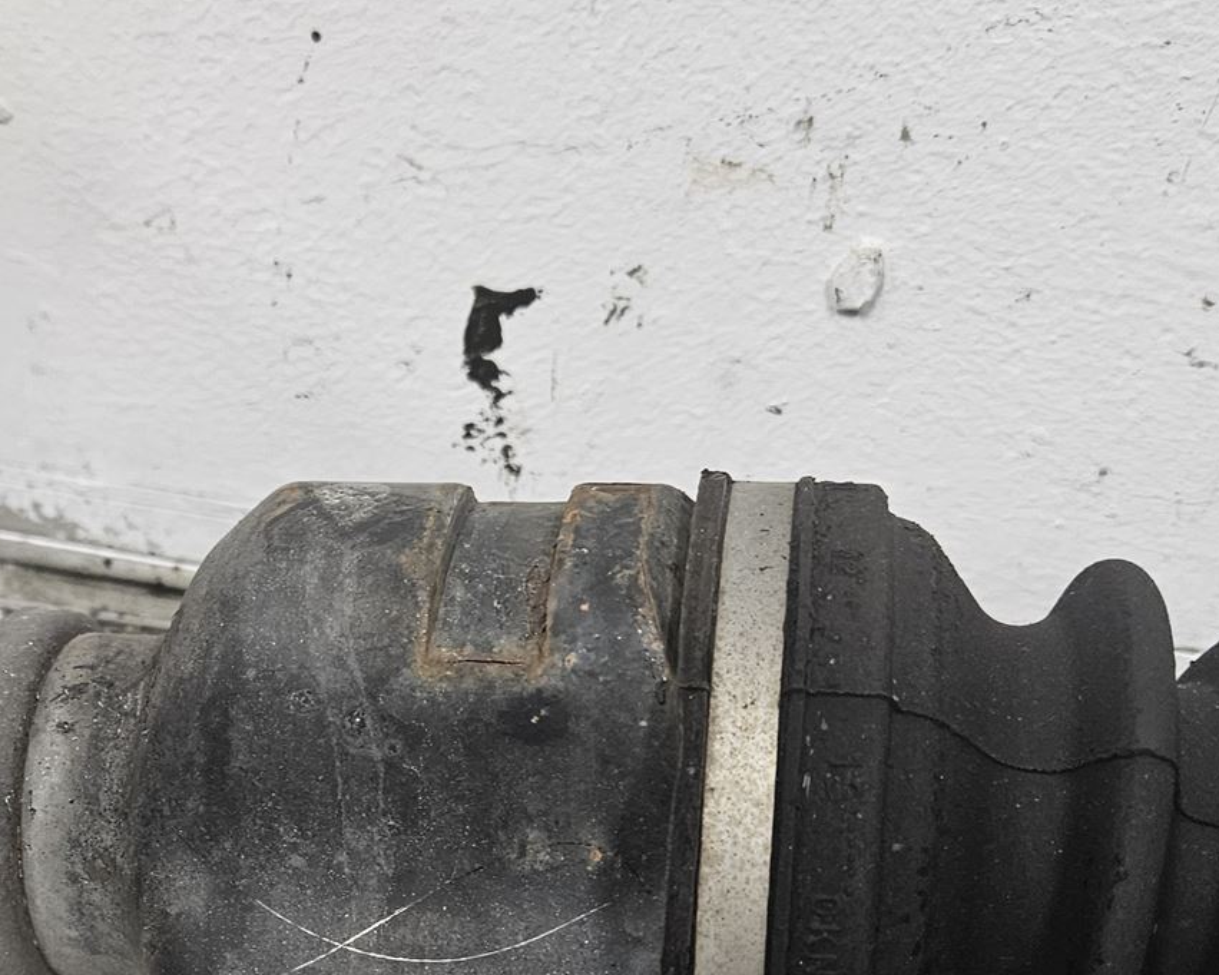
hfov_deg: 33.6
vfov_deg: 27.3
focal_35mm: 54
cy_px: 838
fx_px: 1948
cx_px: 229
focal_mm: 5.4
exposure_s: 1/100
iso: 320
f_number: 1.8
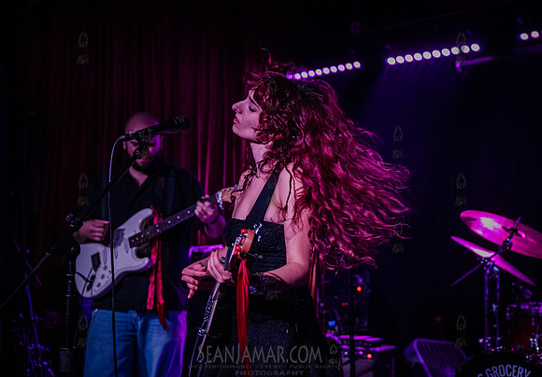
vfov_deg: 26.4
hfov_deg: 37.2
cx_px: 302
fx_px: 805
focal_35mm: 53
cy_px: 176
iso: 16000
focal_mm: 48
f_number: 3.2
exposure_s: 1/320
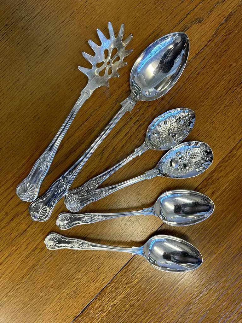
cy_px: 162
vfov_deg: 71.6
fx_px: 224
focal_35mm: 24
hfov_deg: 56.8
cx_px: 121
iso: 125
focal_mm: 6.86
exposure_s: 1/100
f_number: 1.78
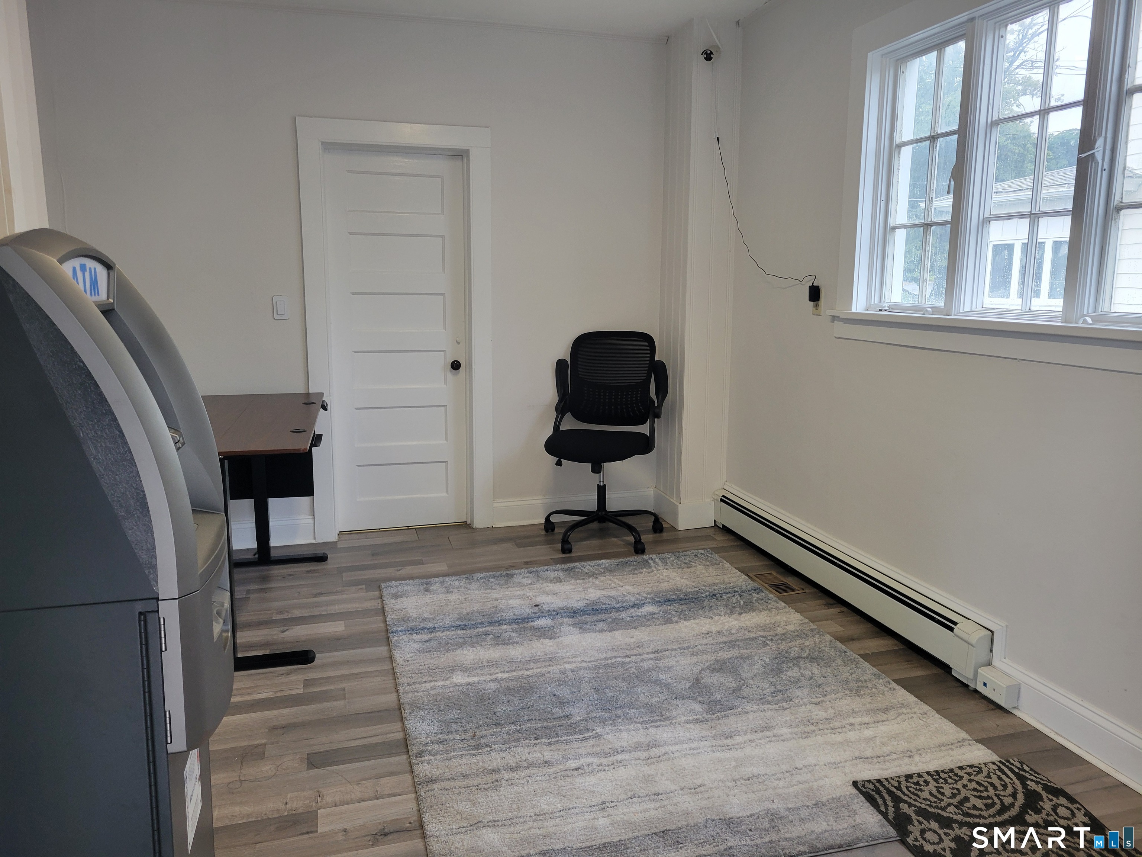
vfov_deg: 53.1
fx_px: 858
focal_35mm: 26
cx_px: 571
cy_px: 428
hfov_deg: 67.3
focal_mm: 5.4
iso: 125
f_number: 1.8
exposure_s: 1/120
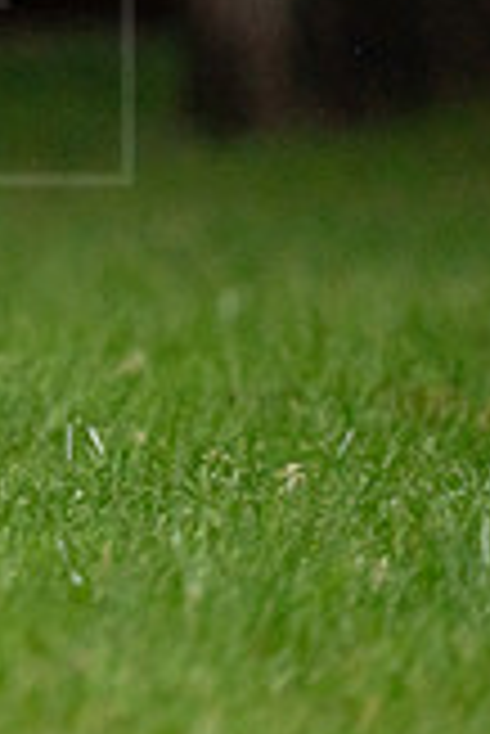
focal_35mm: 1778
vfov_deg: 1.2
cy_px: 115
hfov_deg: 0.8
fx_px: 36221
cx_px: -607
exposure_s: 1/1600
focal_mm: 500
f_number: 6.3
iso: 6400
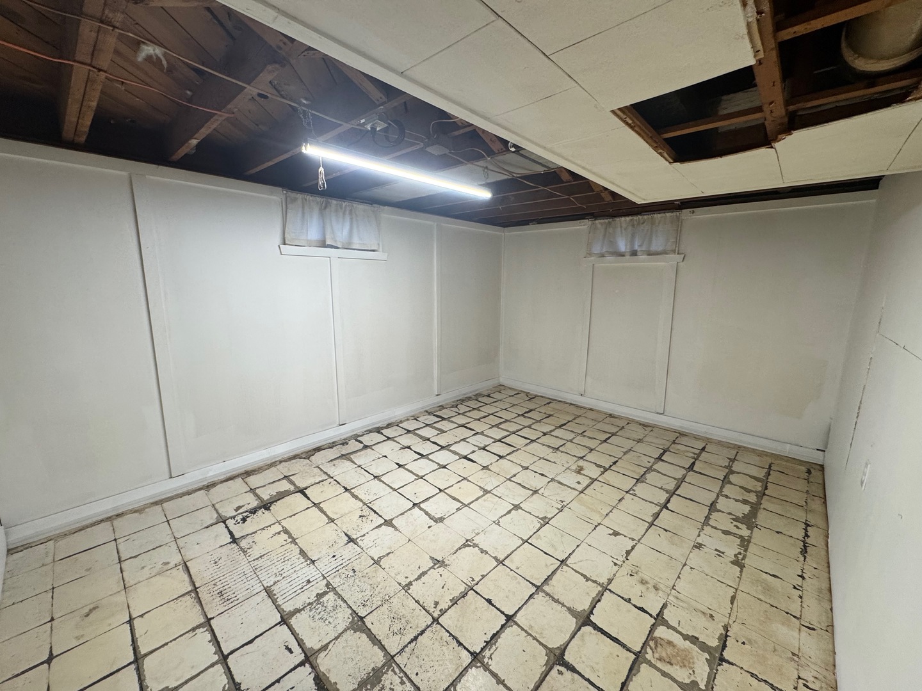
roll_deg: -0.6
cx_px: 461
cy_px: 346
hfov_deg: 102.1
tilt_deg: -9.9
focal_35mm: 14
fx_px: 373
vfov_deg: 85.7
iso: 200
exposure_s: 1/120
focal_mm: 2.22
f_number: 2.2
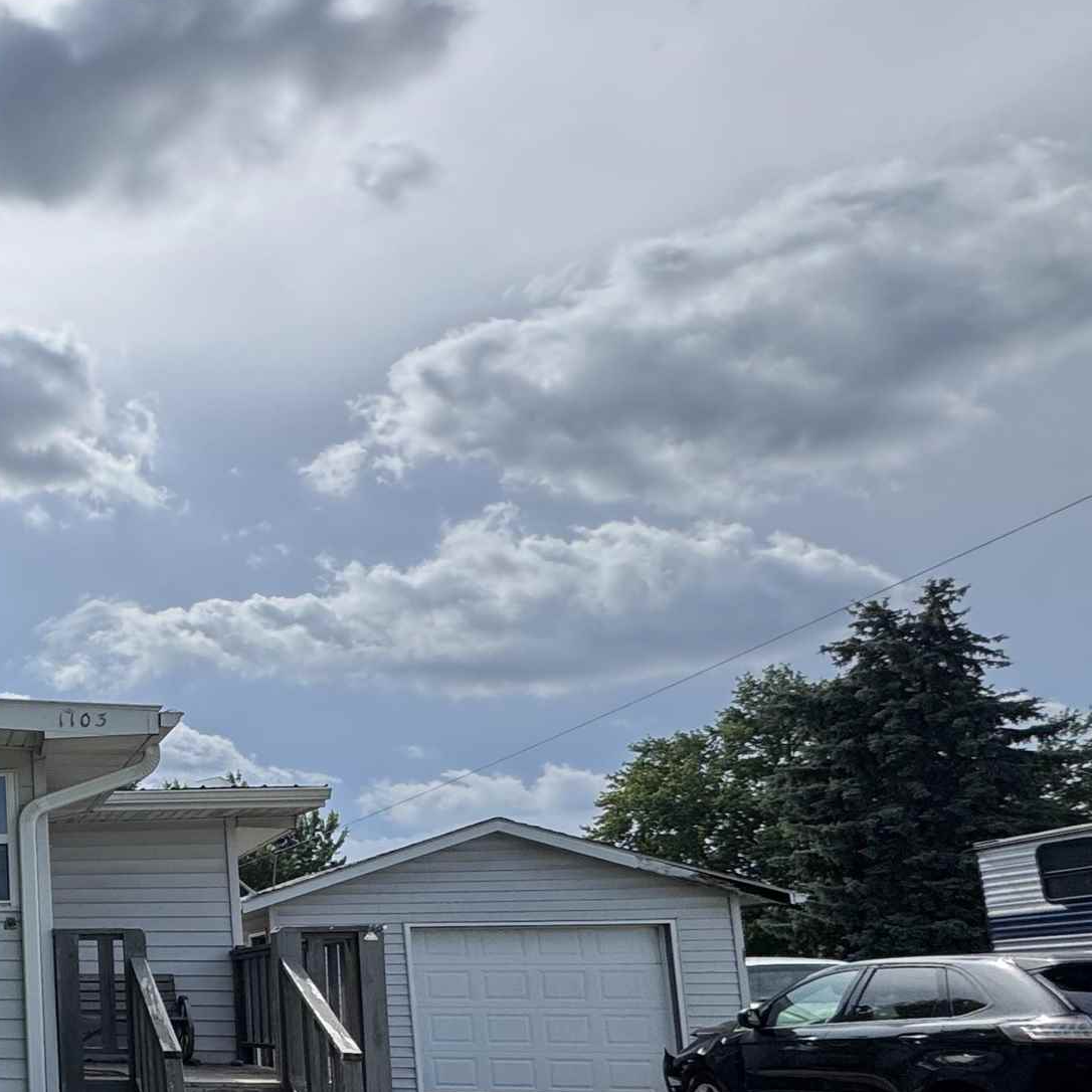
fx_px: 1249
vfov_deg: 45.1
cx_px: -412
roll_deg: -1.0
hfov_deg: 32.0
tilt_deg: +8.0
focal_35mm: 35
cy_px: 856
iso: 40
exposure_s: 1/1789
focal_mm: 2.22
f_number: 2.2
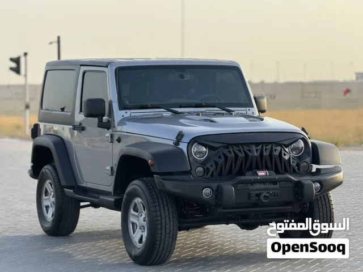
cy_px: 136
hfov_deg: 16.4
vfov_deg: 12.3
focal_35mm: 120
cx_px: 182
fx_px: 1258
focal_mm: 15.66
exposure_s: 1/668
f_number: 2.8
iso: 50
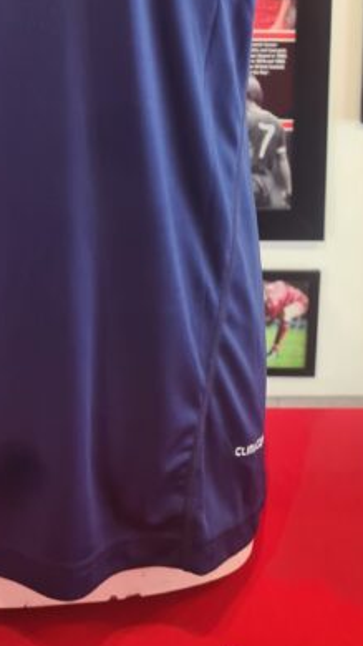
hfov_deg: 18.8
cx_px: 41
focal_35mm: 63
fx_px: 1079
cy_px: -29
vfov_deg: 30.5
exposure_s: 1/50
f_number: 1.8
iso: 100
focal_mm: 5.4
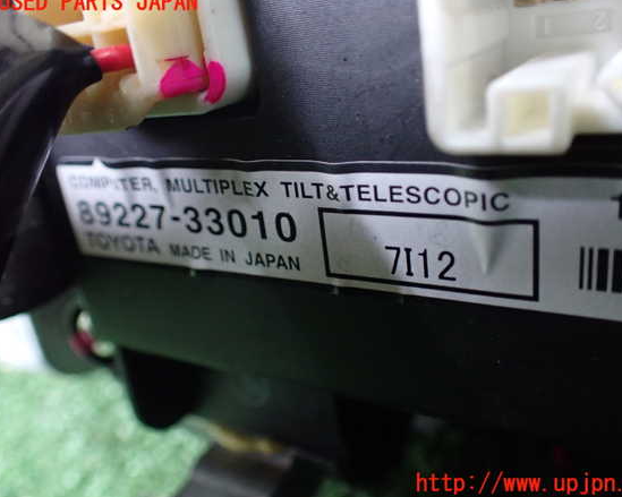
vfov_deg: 45.8
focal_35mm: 32
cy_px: 243
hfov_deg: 55.6
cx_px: 332
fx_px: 589
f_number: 2.3
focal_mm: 5.4
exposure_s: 1/50
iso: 800
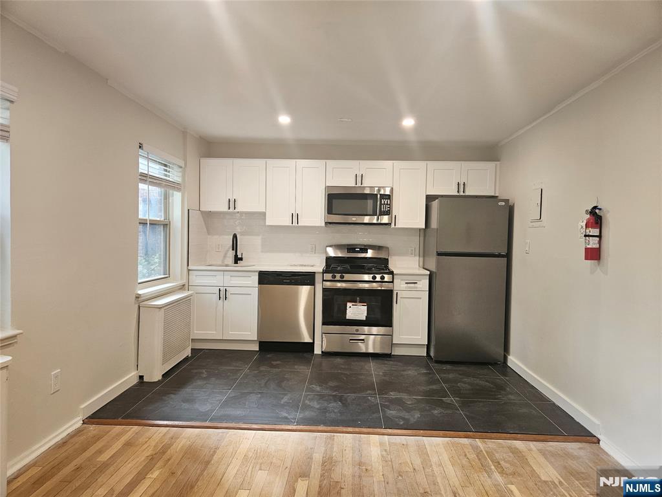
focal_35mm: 23
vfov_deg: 58.9
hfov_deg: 73.9
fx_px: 440
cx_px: 331
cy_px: 248
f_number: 1.8
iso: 200
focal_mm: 5.4
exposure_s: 1/120
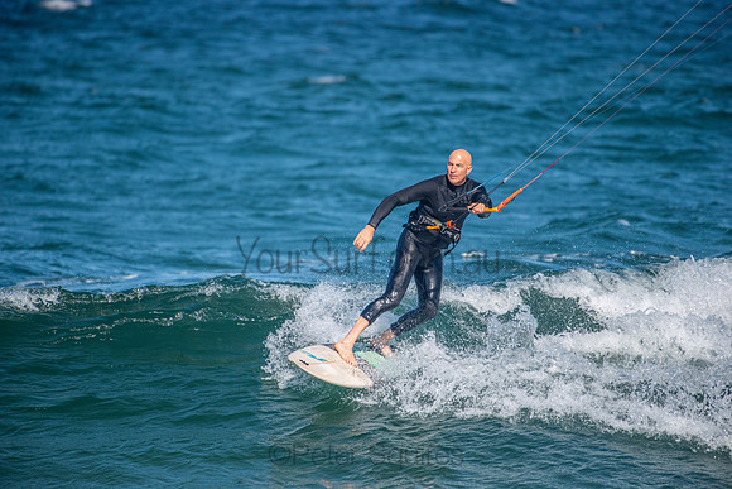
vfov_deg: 2.8
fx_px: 10169
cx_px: 366
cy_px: 244
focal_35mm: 500
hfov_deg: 4.1
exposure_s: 1/4000
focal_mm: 500
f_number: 5.6
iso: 500
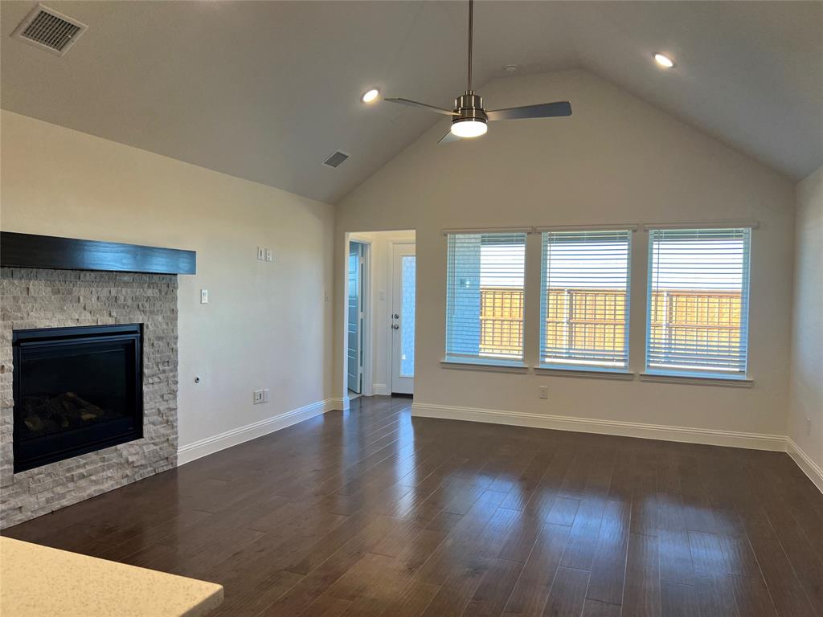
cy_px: 308
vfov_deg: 53.1
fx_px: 618
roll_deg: -1.3
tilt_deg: -2.0
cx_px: 412
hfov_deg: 67.3
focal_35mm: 26
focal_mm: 5.7
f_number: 1.5
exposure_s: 1/120
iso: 64
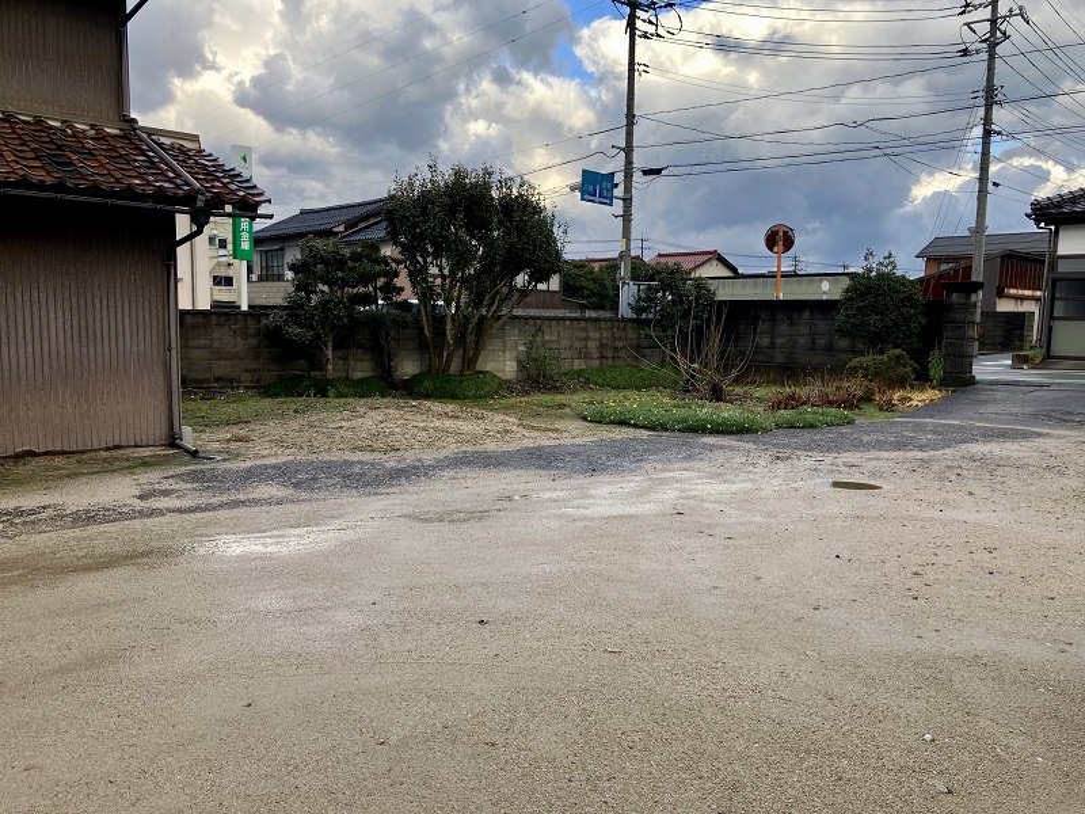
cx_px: 542
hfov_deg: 63.4
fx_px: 878
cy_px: 407
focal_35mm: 28
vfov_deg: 49.7
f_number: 1.8
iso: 32
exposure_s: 1/269
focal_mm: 3.99
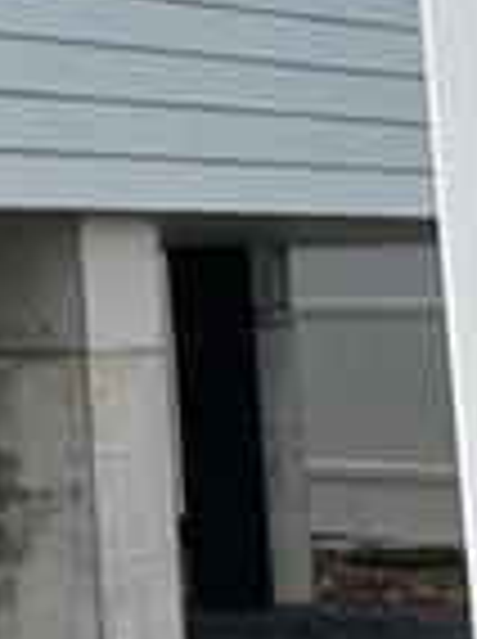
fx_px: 2598
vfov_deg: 13.8
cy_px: 9
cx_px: -806
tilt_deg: +6.2
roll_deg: +1.5
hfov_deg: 9.0
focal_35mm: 141
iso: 32
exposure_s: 1/2506
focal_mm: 4.2
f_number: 1.6
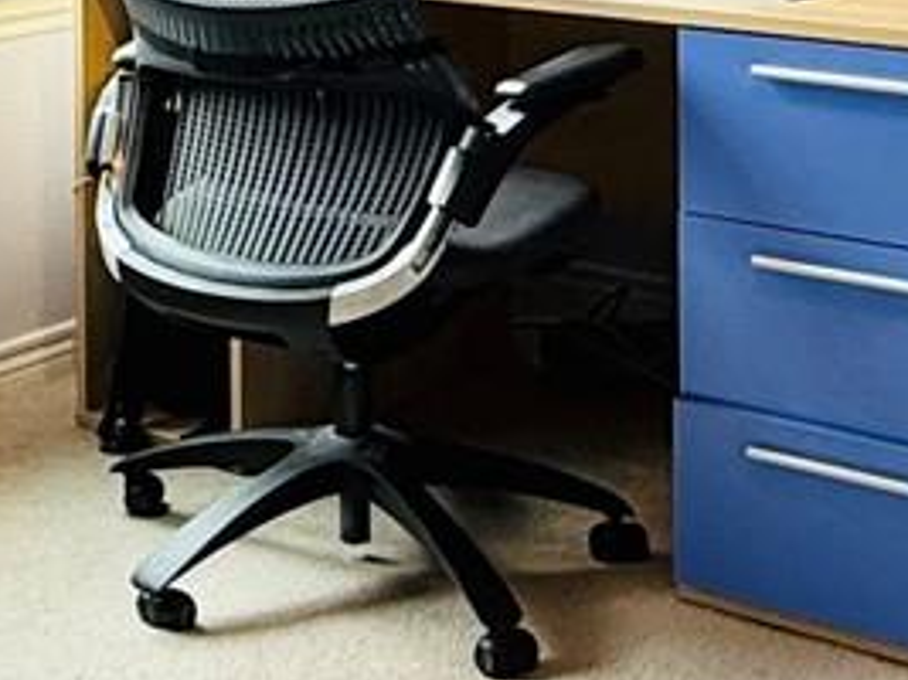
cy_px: -291
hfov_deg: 22.7
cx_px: 71
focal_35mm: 84
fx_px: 2202
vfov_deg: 16.3
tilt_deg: -0.7
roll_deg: +0.9
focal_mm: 2.22
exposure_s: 1/120
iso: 80
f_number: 2.2
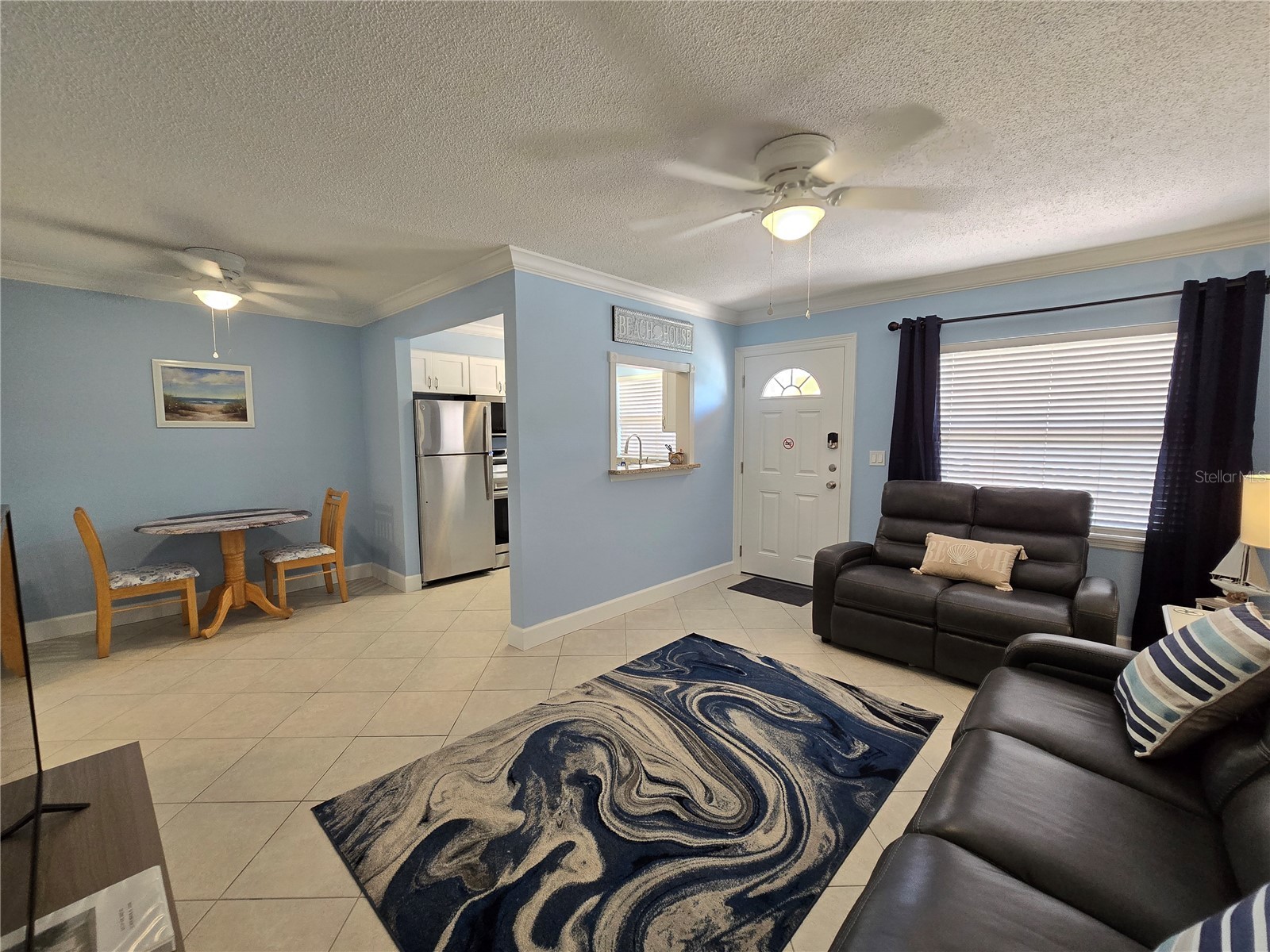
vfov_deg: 89.9
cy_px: 476
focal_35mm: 13
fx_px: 477
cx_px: 635
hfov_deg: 106.2
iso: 250
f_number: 2.2
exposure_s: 1/60
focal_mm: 2.2
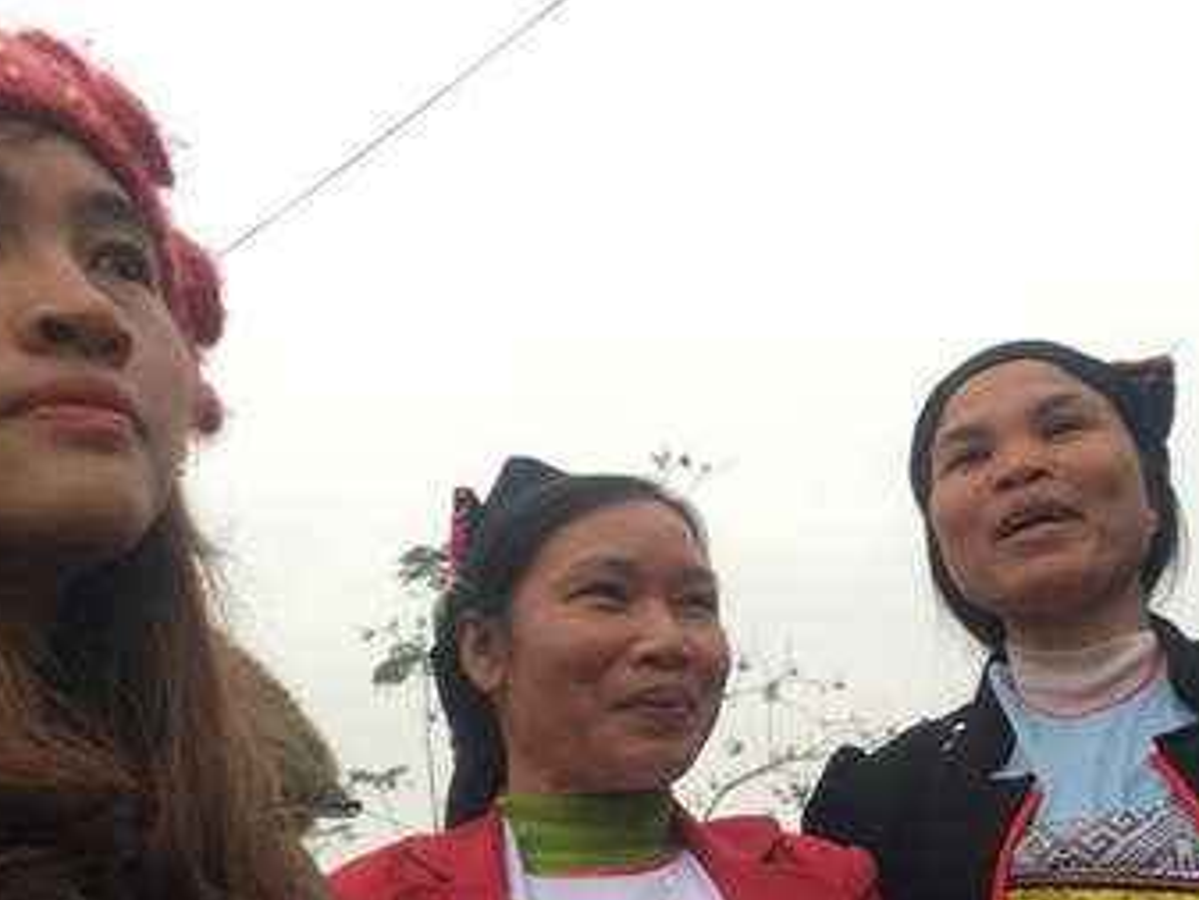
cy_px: 679
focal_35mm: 55
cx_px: 683
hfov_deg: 34.9
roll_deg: +2.9
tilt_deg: +17.5
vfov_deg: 26.2
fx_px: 1906
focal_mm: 4.15
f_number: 2.2
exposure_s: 1/100
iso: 32
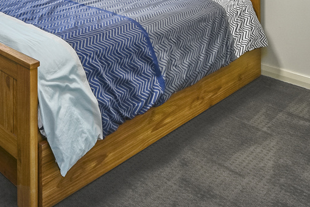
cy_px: -89
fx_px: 379
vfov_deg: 24.8
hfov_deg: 38.2
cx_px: -17
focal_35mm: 44
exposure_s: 1/1.67
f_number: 11
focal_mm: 14
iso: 125
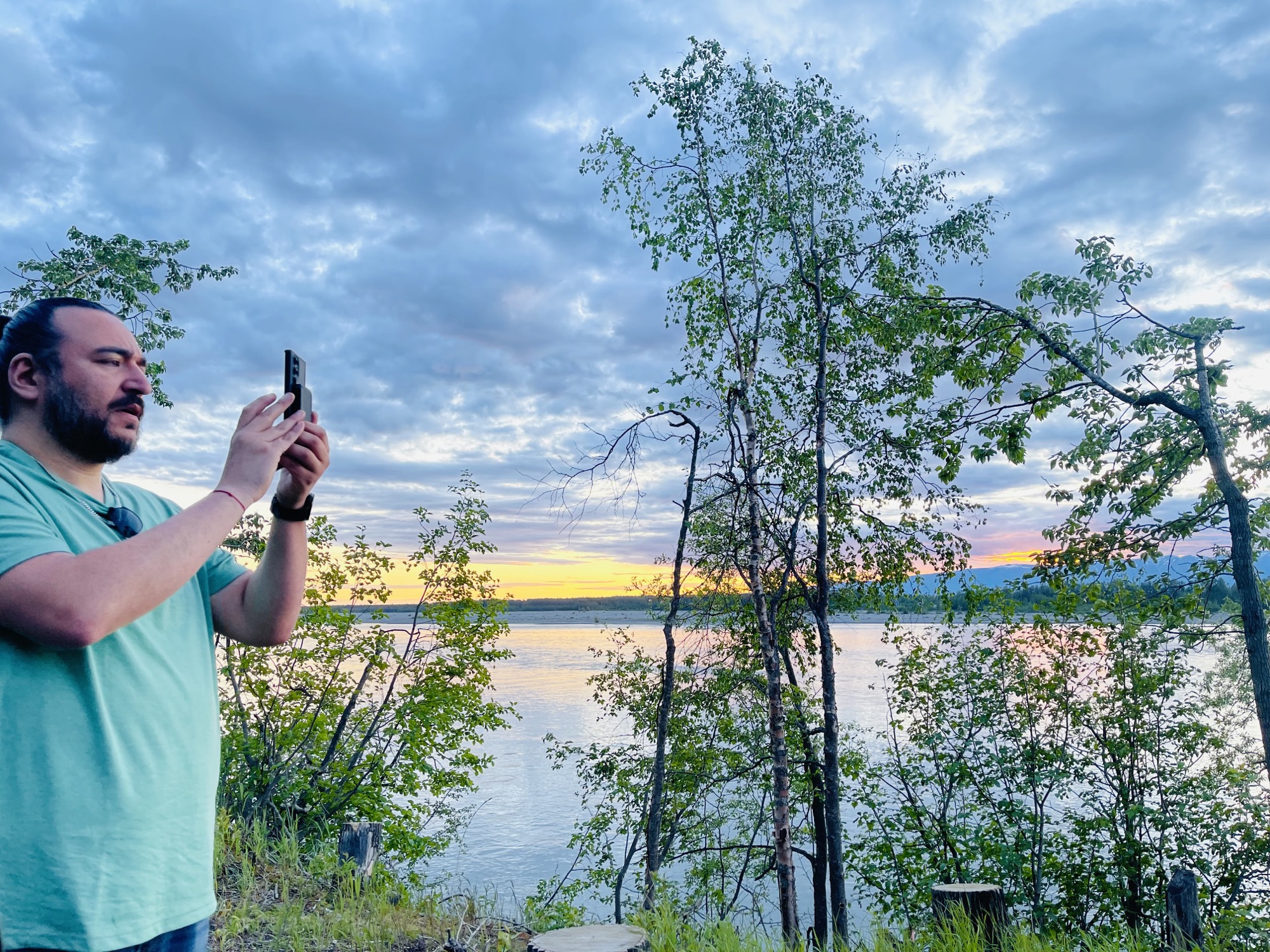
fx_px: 917
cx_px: 635
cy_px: 476
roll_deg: +0.3
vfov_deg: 54.9
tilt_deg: +7.0
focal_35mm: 25
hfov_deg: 69.4
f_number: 1.6
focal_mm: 5.1
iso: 50
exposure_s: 1/121
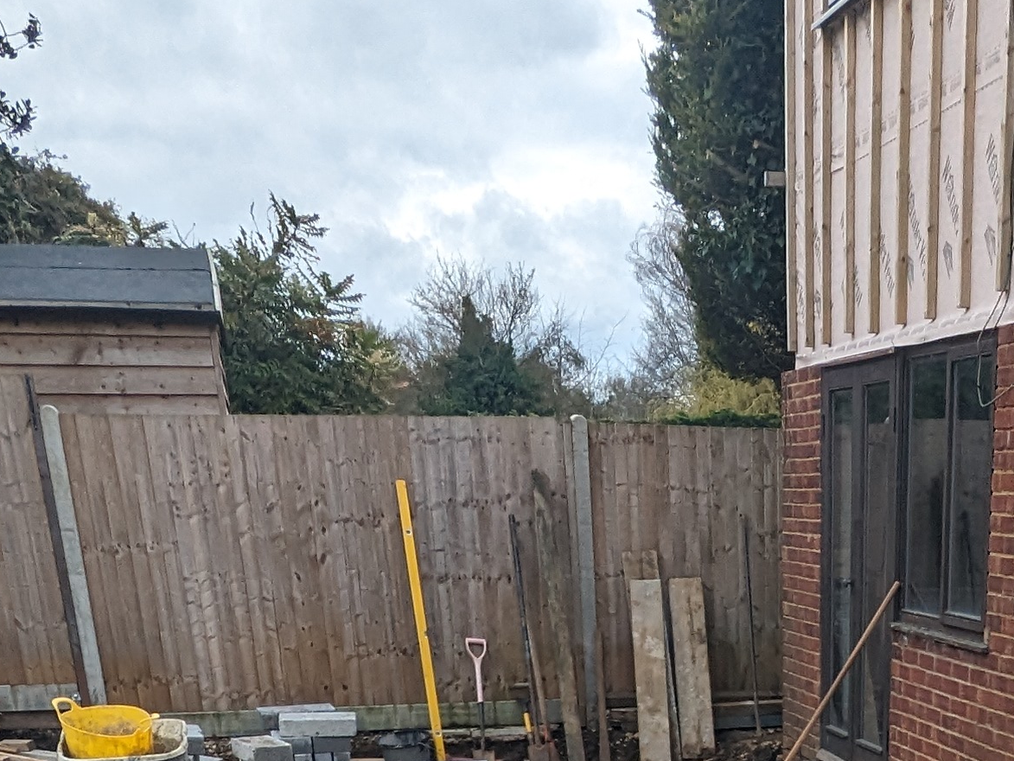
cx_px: 790
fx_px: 1611
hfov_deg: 34.0
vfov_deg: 20.8
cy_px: 1261
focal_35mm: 55
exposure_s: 1/537
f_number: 2.2
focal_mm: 2.35
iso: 37
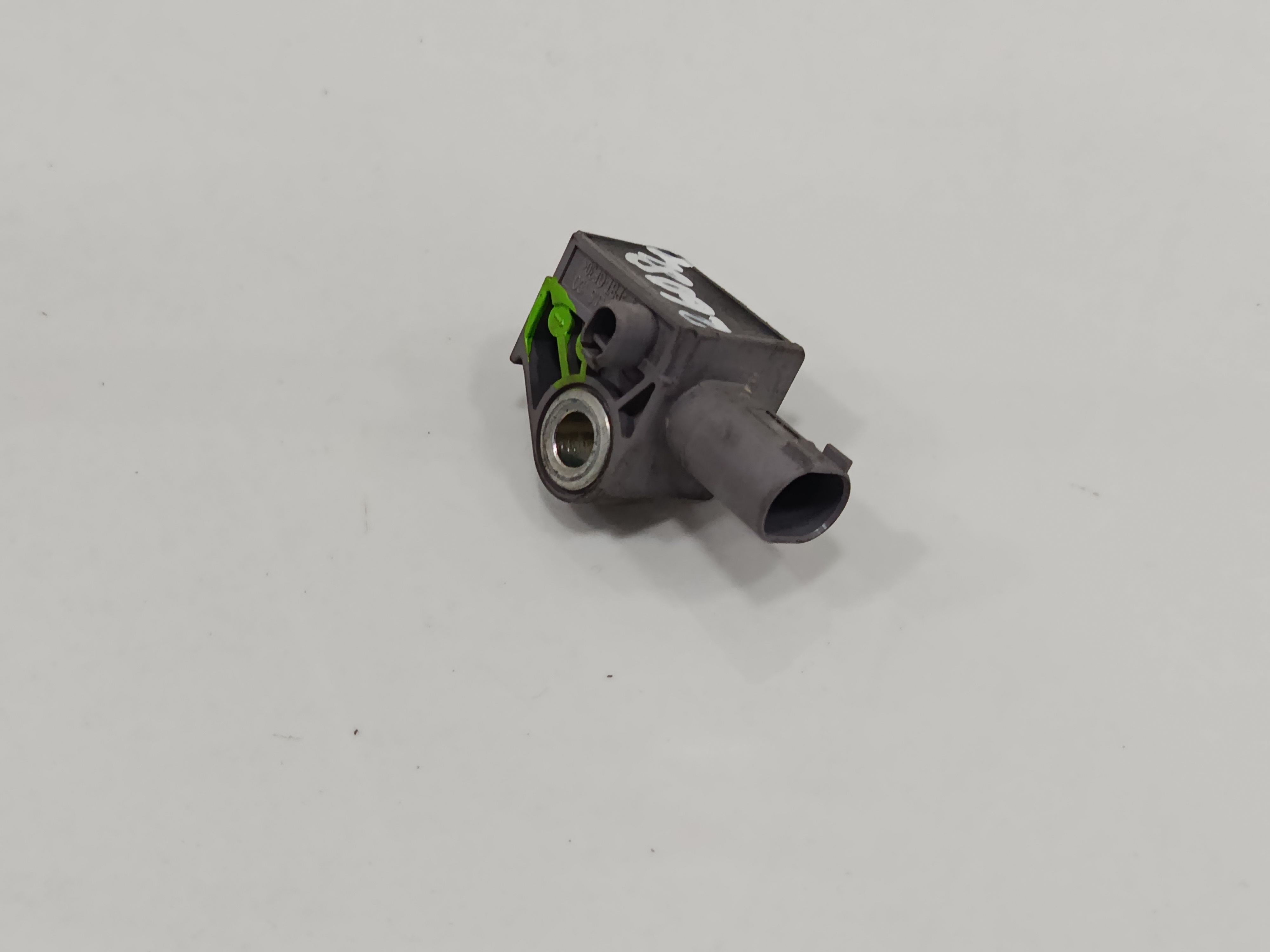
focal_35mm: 43
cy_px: 476
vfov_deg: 33.6
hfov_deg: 43.9
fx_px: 1578
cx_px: 635
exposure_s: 1/100
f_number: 1.7
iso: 708
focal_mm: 5.24
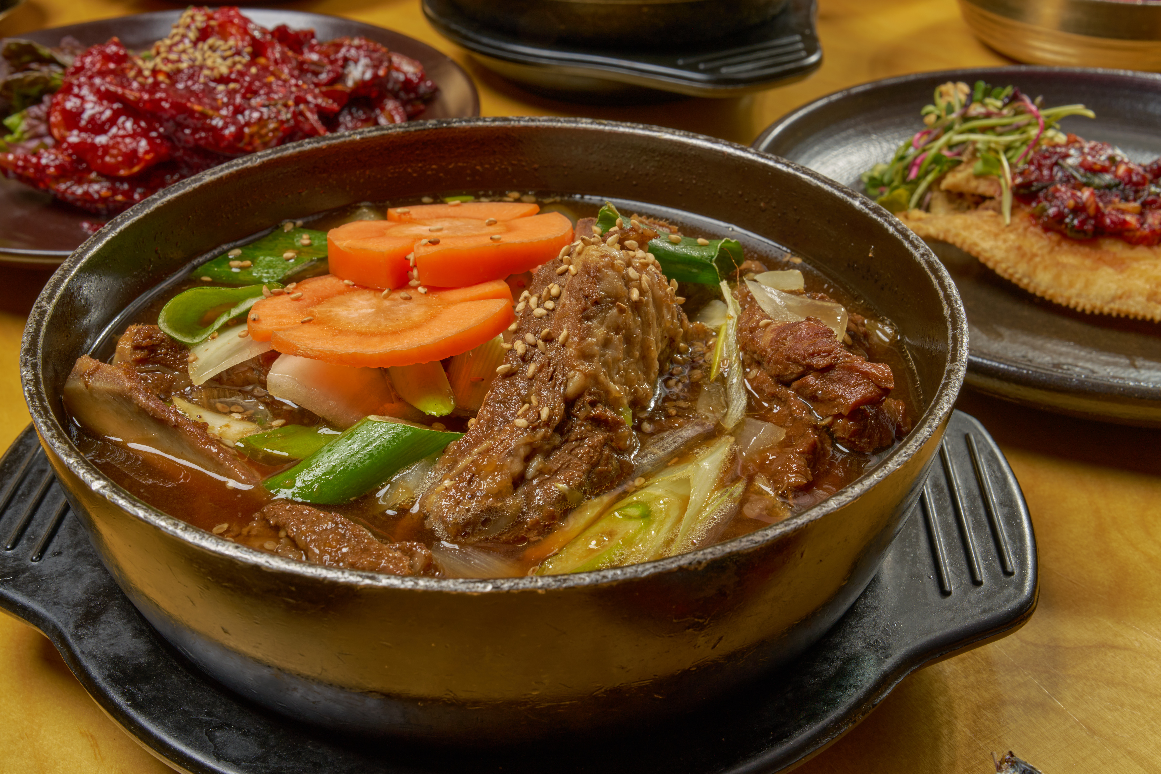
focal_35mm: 46
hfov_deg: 42.7
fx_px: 1483
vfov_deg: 29.2
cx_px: 580
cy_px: 387
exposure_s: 1/100
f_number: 20
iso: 100
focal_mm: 46
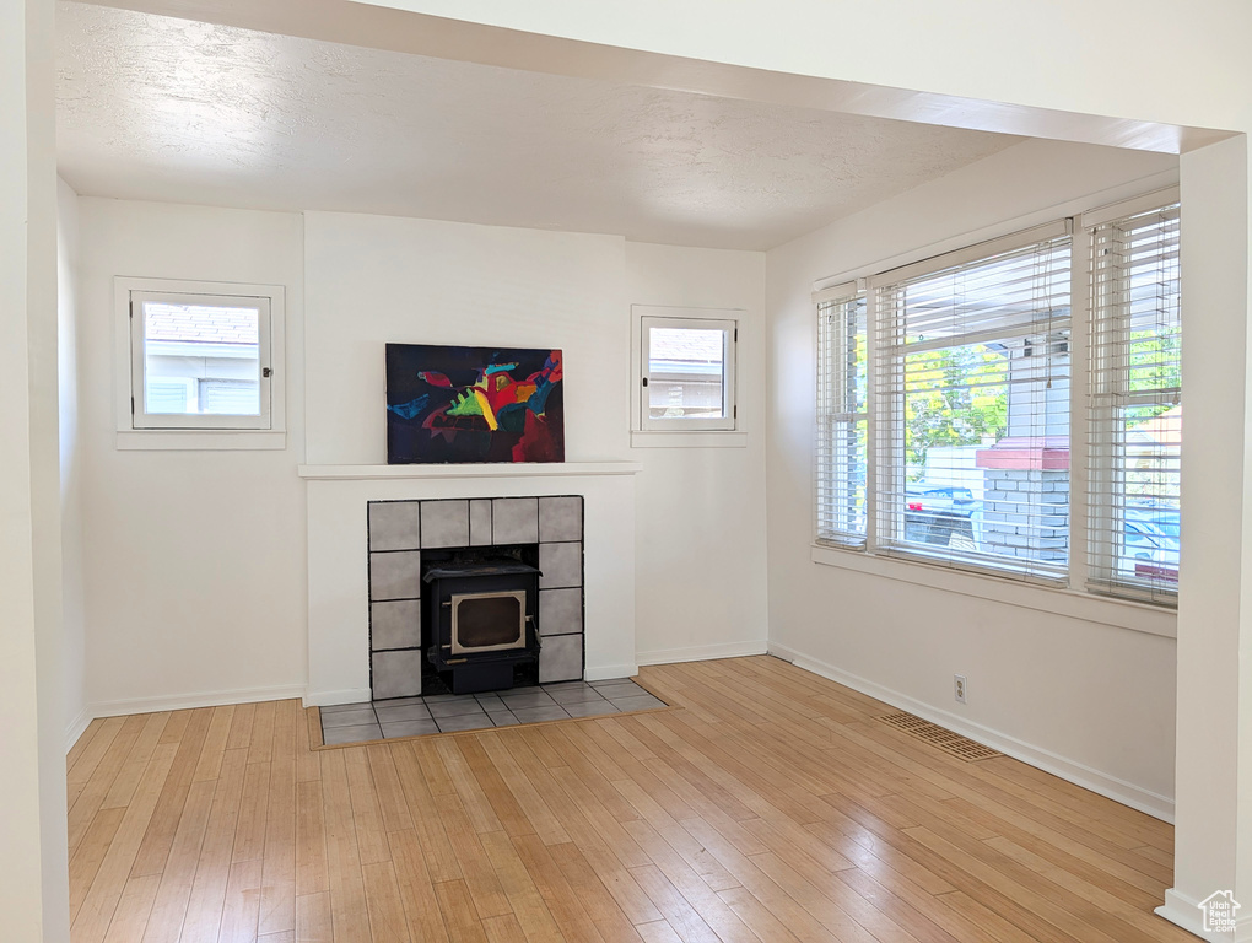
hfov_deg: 71.5
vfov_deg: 56.9
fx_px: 869
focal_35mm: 24
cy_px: 472
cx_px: 626
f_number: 1.68
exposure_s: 1/858
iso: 21
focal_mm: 6.9
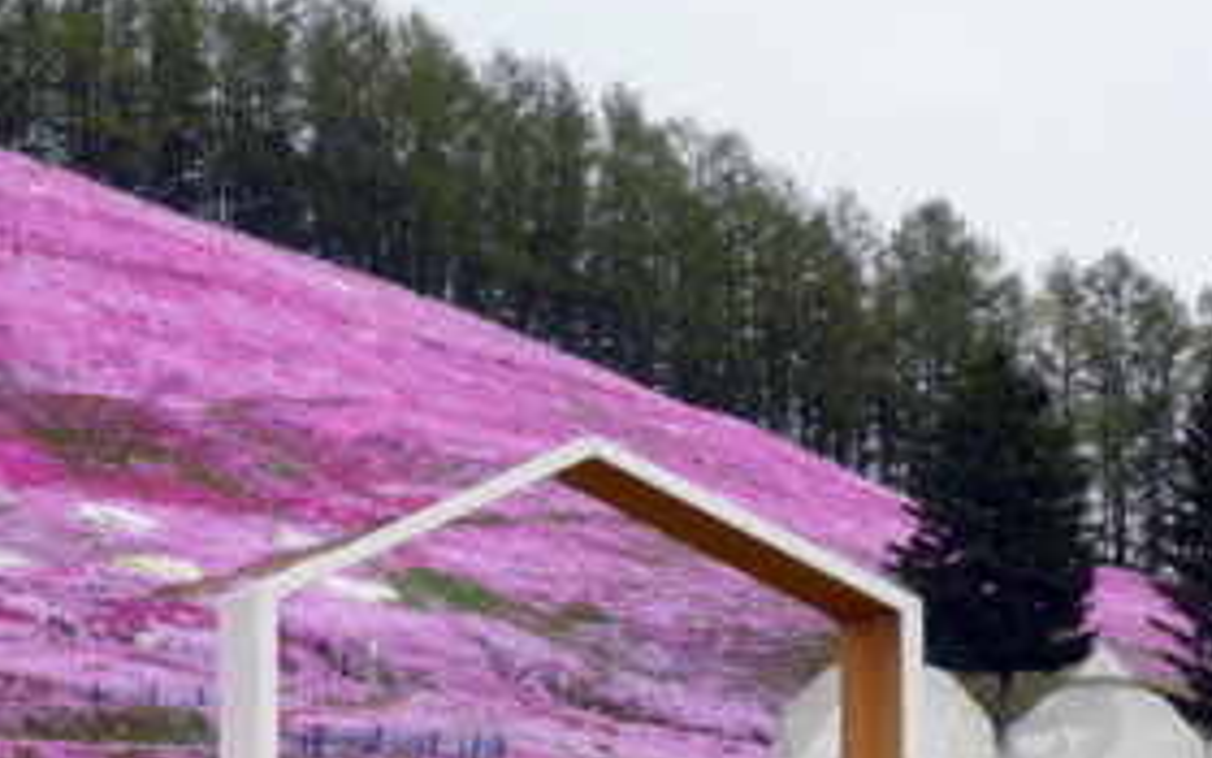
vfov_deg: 11.3
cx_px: 186
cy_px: 433
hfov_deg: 17.8
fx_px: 3832
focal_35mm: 116
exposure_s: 1/250
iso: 100
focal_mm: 8.4
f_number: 3.2
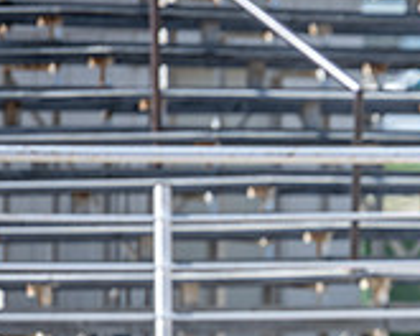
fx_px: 8415
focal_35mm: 677
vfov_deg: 2.3
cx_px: 667
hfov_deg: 2.9
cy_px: 454
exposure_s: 1/1250
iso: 40
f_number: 2.8
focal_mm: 200
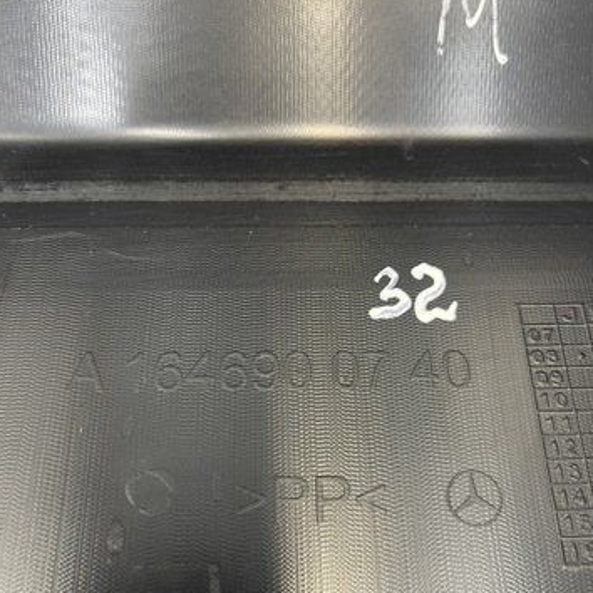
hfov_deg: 54.0
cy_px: 325
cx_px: 293
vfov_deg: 53.9
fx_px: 581
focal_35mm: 30
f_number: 1.6
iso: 200
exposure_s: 1/50
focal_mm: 5.1
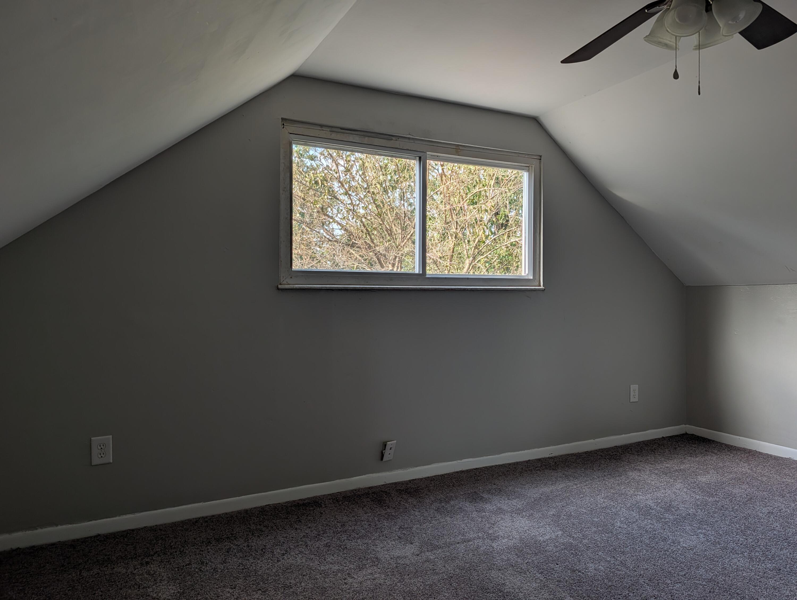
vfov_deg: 56.9
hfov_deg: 71.5
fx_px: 553
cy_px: 300
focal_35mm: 24
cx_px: 398
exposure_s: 1/773
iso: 22
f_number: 1.68
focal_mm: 6.9
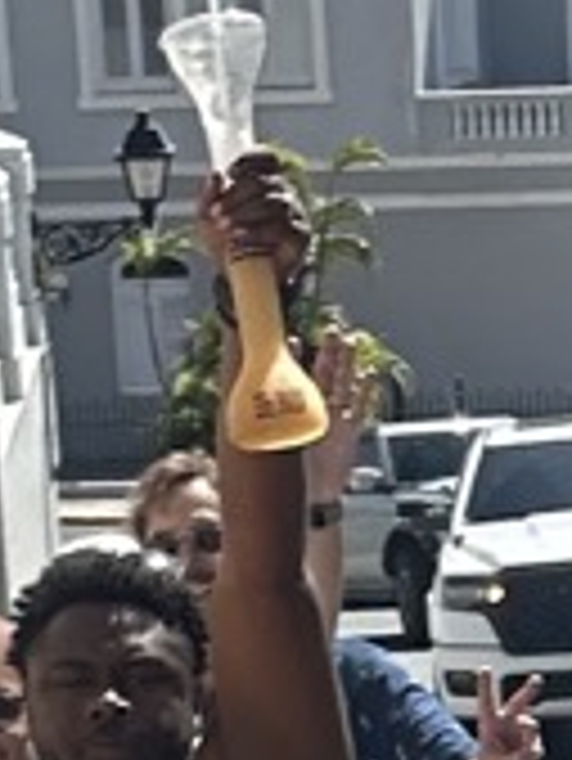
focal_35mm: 213
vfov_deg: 9.0
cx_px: 549
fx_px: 4687
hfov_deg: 7.0
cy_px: 1210
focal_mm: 2.69
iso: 25
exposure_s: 1/675
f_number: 1.9
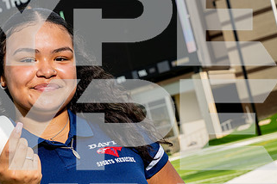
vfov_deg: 14.1
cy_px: 125
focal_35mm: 97
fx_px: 746
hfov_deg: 20.8
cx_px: 60
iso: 100
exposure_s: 1/250
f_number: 8
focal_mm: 53
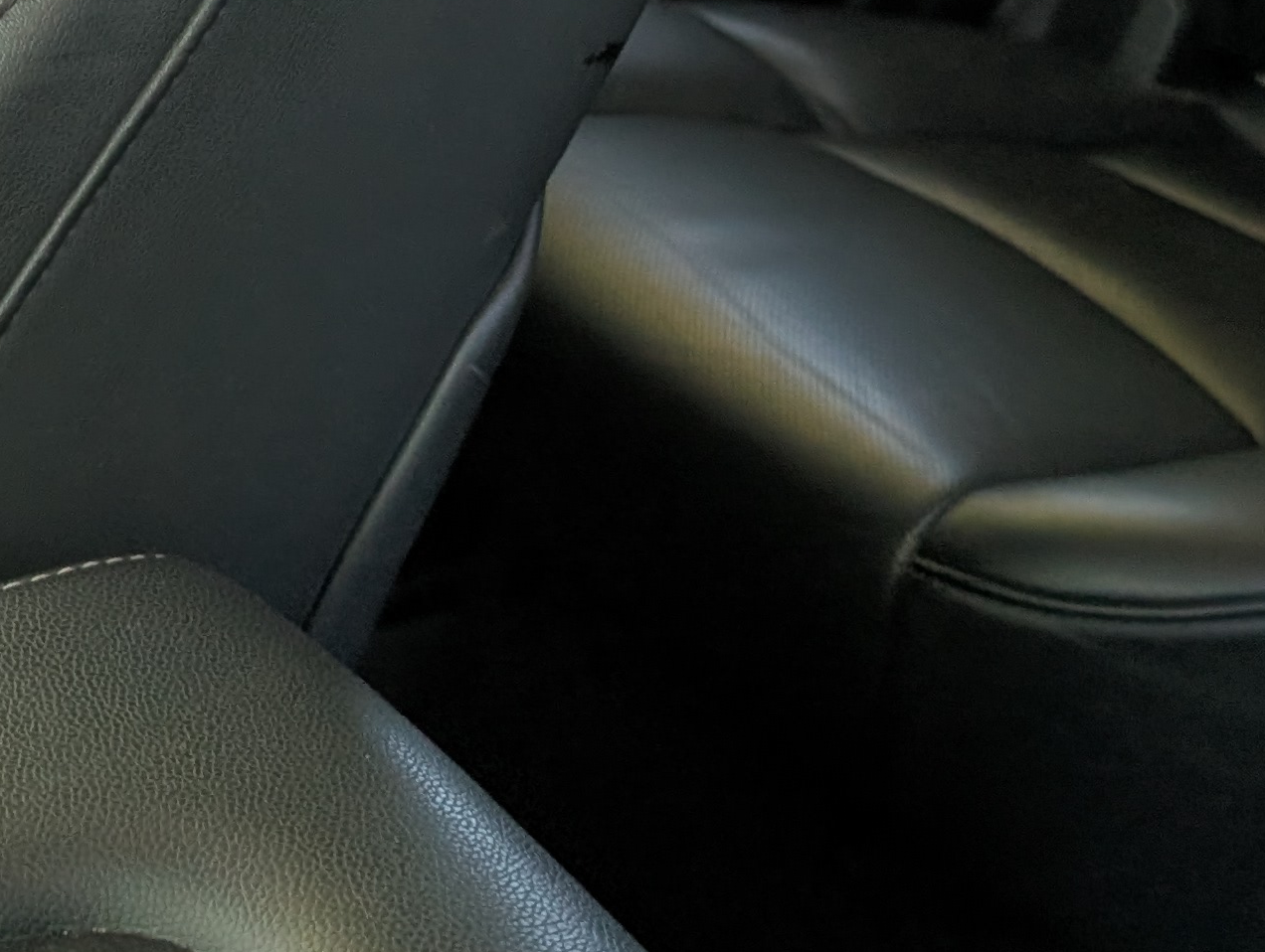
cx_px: 69
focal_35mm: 77
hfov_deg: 24.4
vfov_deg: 17.9
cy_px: -285
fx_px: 2818
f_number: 1.68
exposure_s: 1/242
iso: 17
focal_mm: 6.9
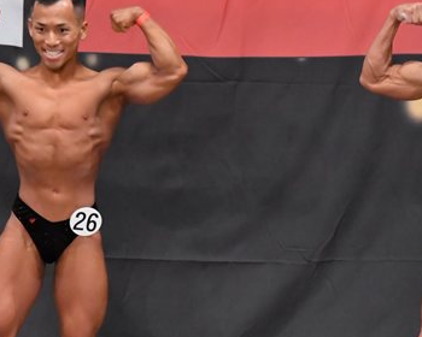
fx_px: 5833
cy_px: 223
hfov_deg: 4.1
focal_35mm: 467
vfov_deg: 3.3
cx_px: 309
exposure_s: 1/400
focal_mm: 150
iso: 5000
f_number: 5.6
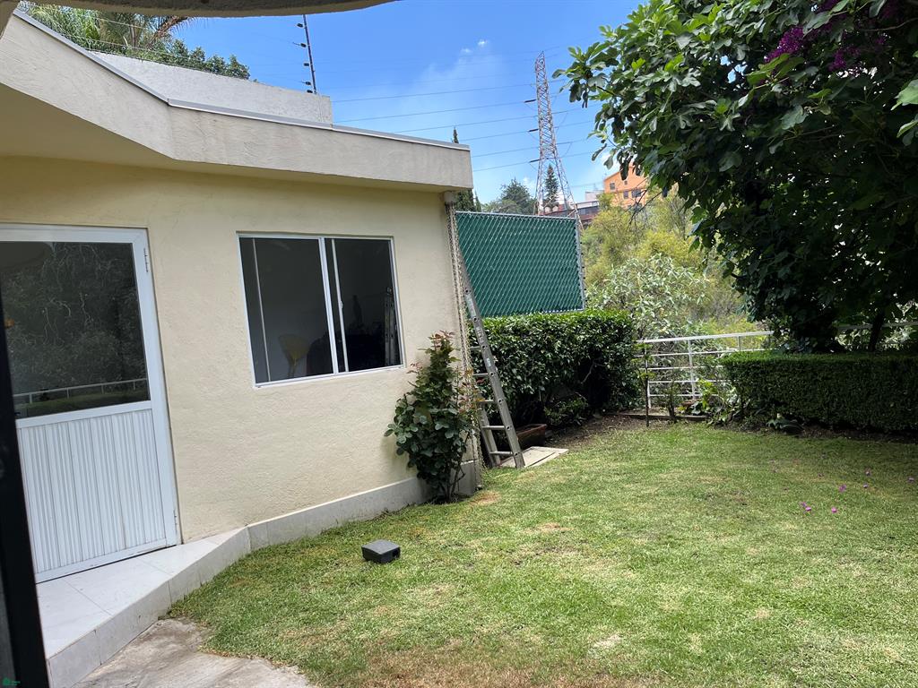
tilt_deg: -1.6
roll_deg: +6.5
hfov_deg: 67.3
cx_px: 459
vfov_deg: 53.1
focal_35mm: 26
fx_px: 690
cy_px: 344
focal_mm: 5.1
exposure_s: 1/598
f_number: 1.6
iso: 50
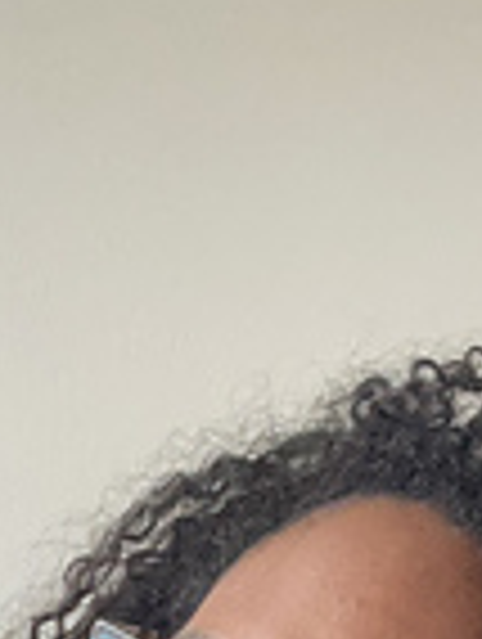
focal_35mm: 135
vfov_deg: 13.1
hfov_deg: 11.0
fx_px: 2499
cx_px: 167
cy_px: 1161
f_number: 1.9
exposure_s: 1/53
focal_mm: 2.69
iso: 320
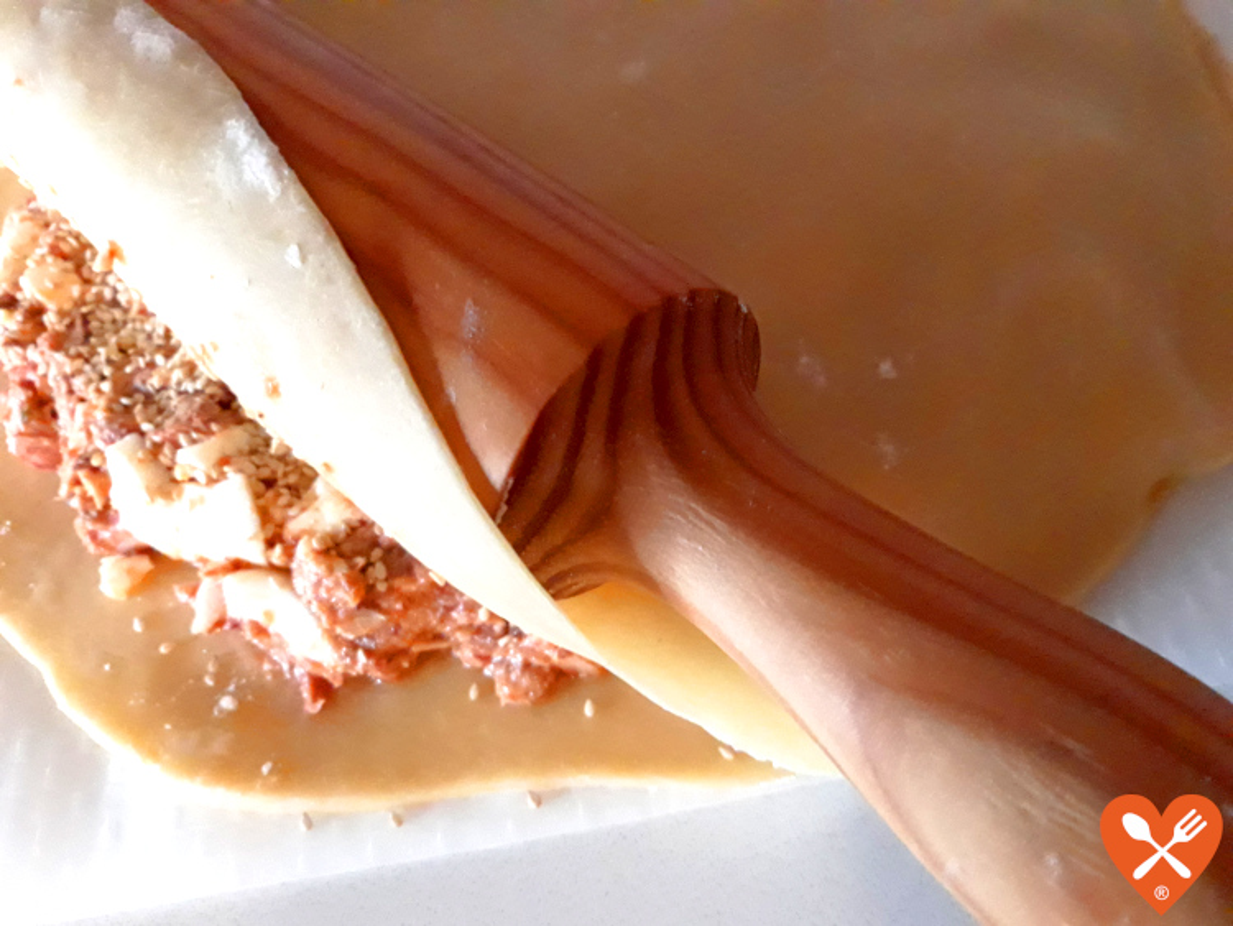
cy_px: 463
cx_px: 616
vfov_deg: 51.4
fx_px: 962
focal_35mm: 27
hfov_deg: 65.3
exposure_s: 1/17
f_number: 1.7
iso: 800
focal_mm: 3.71
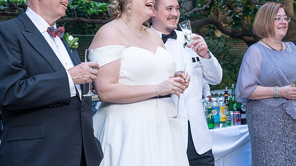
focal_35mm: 69
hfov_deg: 30.6
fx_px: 541
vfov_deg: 17.5
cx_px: 156
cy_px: 70
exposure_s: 1/250
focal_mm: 56
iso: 1250
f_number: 5.6
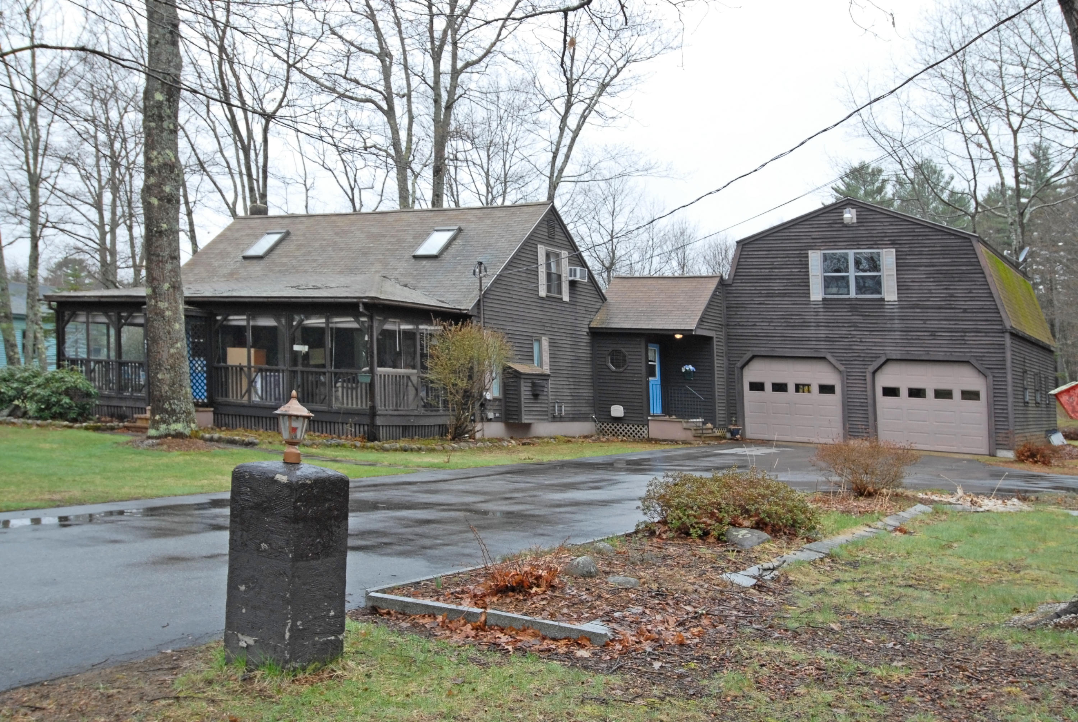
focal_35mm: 36
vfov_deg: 37.0
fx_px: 1079
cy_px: 361
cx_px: 539
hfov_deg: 53.1
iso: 200
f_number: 5
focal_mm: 24
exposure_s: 1/90
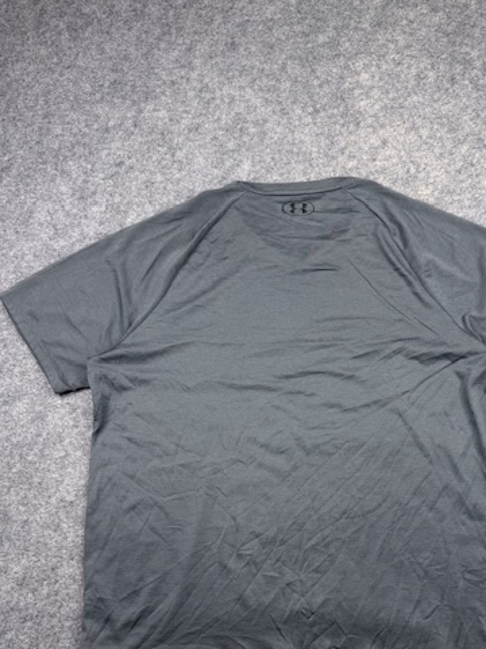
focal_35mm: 32
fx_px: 599
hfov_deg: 43.9
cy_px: 412
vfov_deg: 56.0
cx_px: 294
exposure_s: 1/121
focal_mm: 6.76
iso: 64
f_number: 1.78
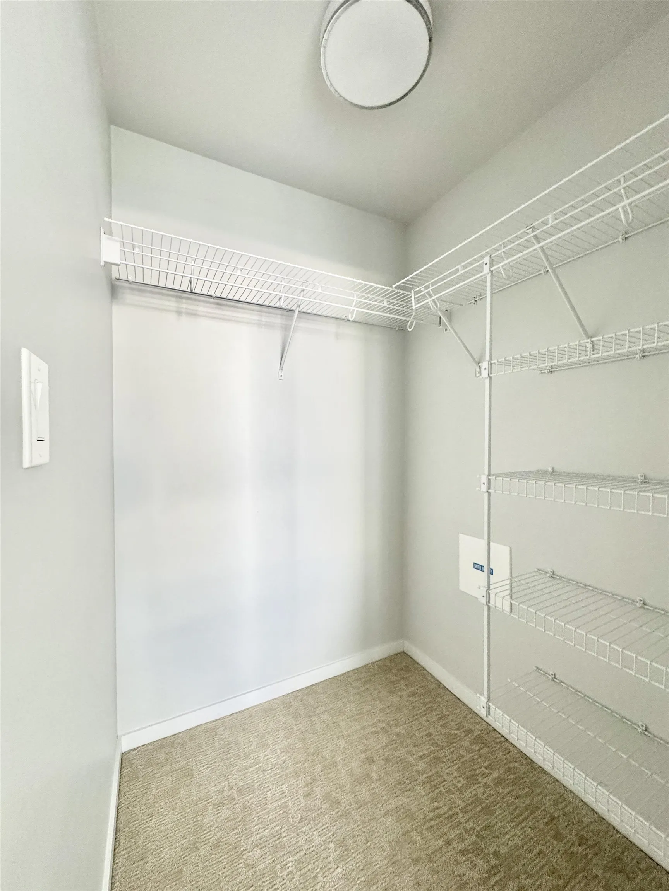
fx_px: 361
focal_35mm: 14
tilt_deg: -0.5
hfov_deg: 85.7
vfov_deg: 102.1
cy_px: 446
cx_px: 334
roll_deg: -0.1
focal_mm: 2.22
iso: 320
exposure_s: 1/69
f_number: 2.2
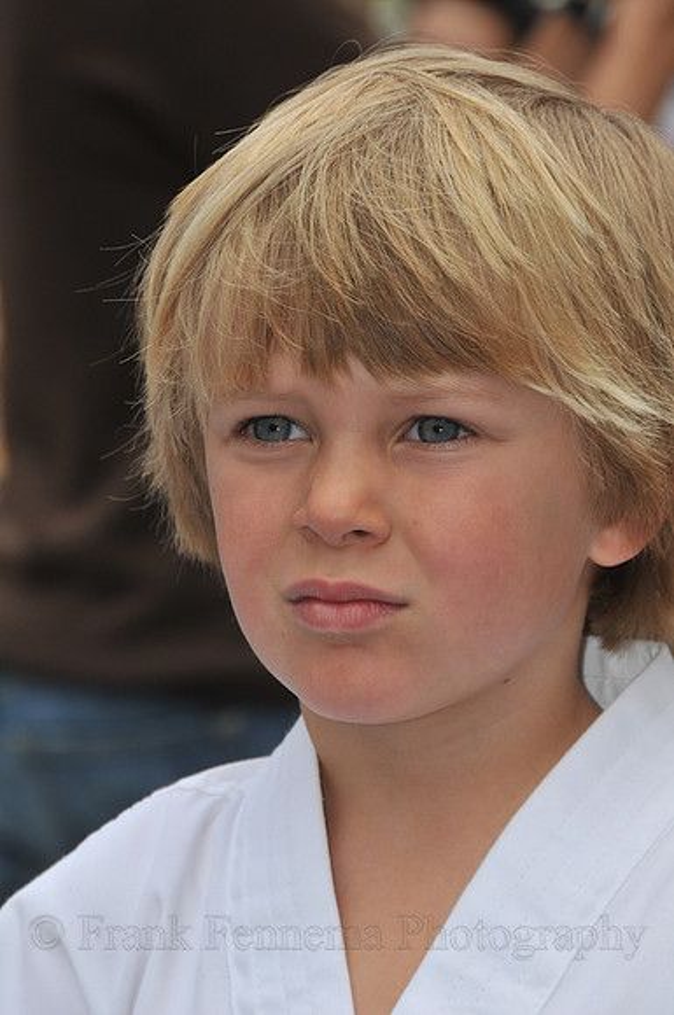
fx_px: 7182
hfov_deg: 5.4
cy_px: 508
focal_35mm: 255
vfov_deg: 8.1
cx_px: 337
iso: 200
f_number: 8
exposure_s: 1/320
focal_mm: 170
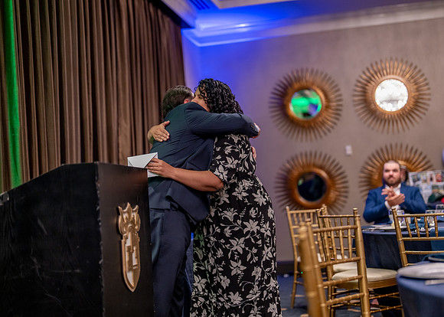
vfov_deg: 26.2
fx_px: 680
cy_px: 158
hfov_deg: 36.2
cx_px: 222
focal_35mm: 54
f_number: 1.2
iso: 800
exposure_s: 1/320
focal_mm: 50
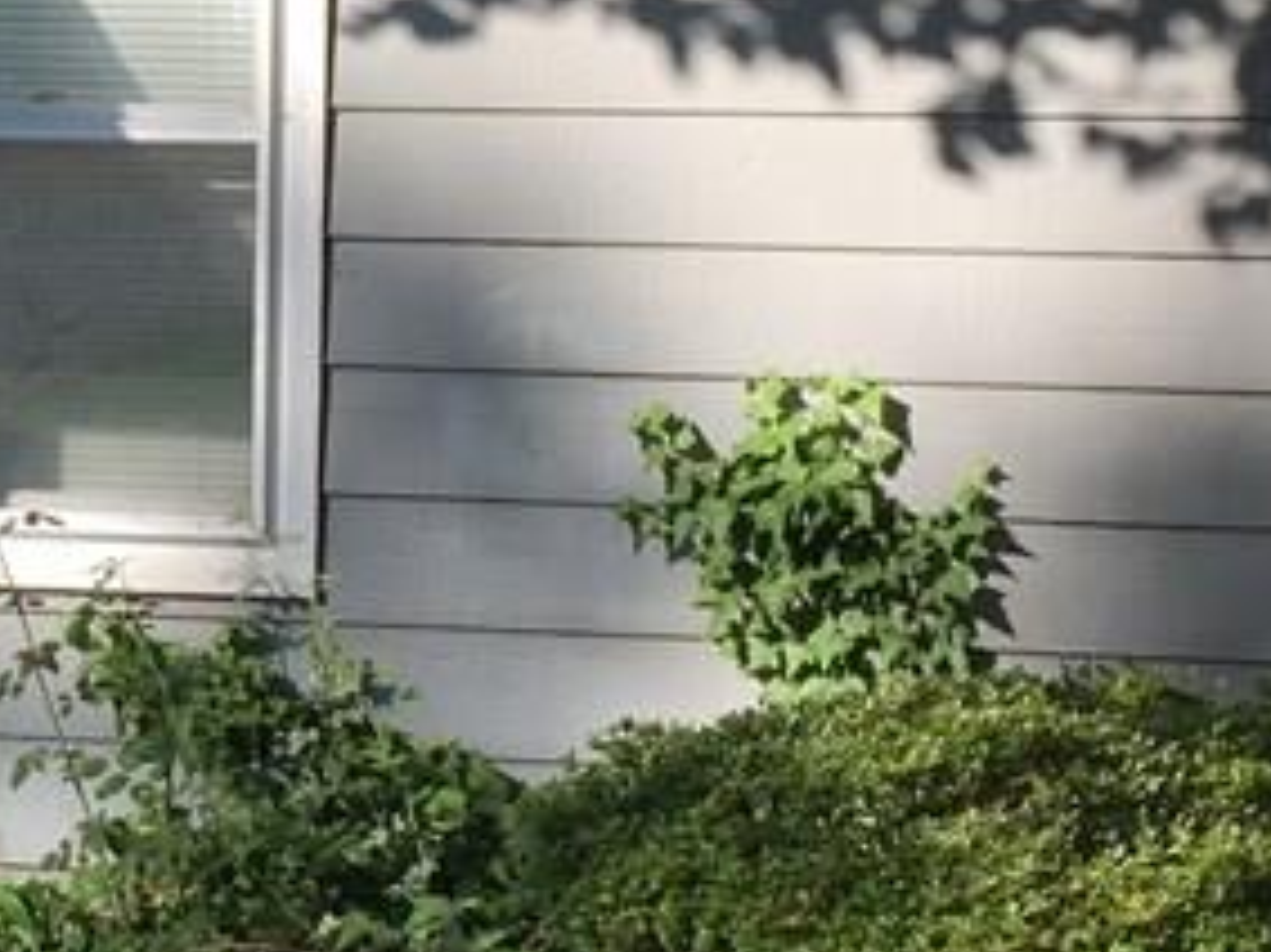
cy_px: 162
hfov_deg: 17.9
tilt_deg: -4.0
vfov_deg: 14.0
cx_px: -198
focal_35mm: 105
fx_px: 3854
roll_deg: -0.6
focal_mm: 4.15
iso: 25
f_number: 2.2
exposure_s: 1/591
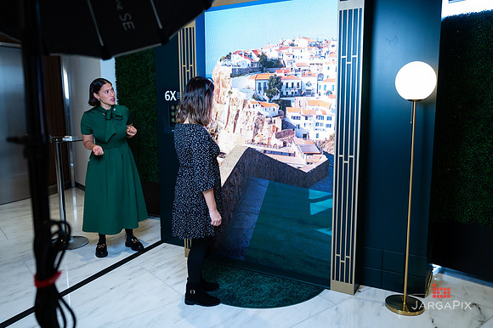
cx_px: 247
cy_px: 158
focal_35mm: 30
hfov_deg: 61.9
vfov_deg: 43.5
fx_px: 411
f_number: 3.2
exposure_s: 1/160
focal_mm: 29
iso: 1250
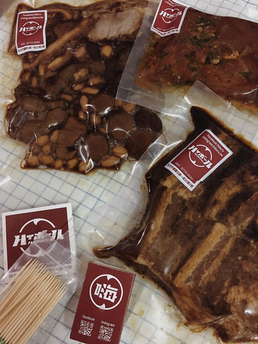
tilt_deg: -74.1
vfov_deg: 61.7
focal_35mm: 29
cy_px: 172
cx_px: 129
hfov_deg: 48.2
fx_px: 288
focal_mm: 4.15
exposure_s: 1/15
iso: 320
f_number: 2.2
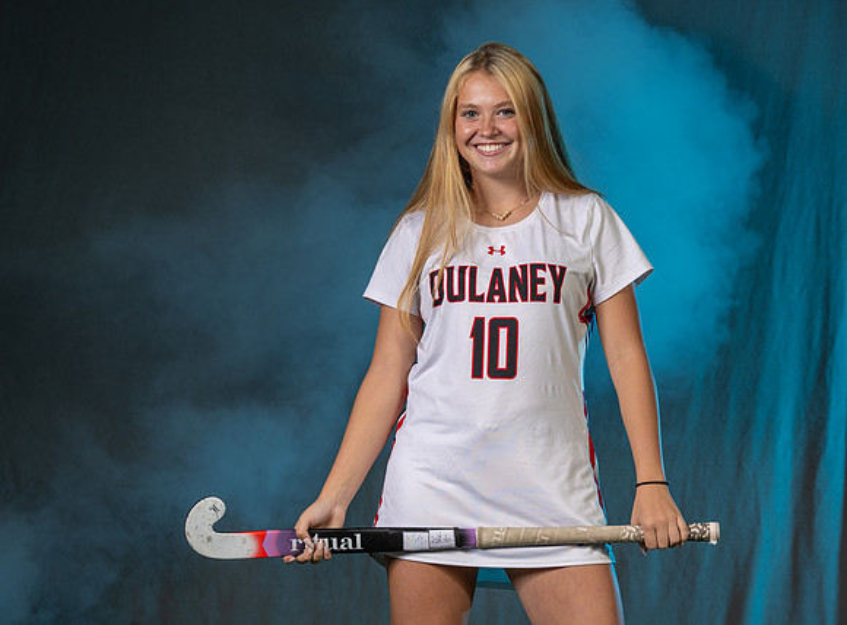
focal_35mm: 126
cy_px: 343
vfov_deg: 11.6
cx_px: 560
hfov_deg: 15.7
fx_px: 3064
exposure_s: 1/200
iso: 80
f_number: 5.6
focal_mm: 79
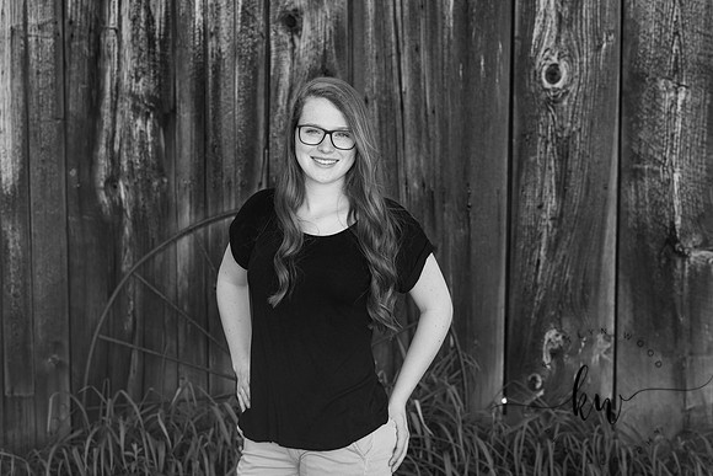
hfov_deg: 21.6
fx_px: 1869
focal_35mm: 94
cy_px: 238
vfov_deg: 14.5
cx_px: 356
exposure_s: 1/200
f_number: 5.6
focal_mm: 92
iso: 400
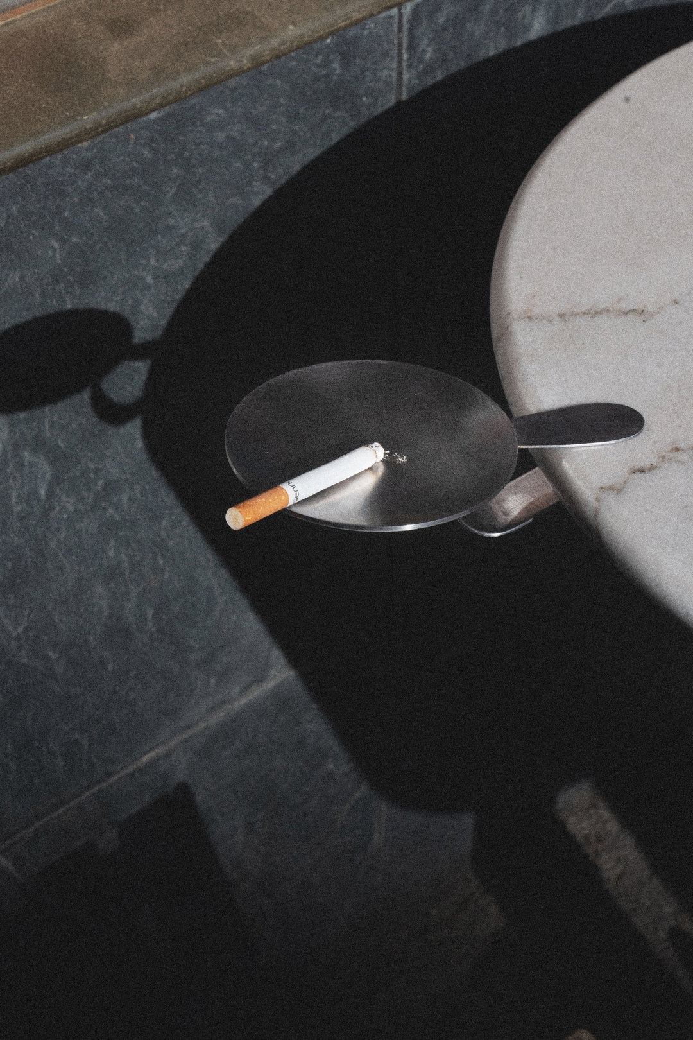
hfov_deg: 19.5
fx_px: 2021
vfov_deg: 28.8
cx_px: 346
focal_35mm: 70
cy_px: 520
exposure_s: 1/125
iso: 500
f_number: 16
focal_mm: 70
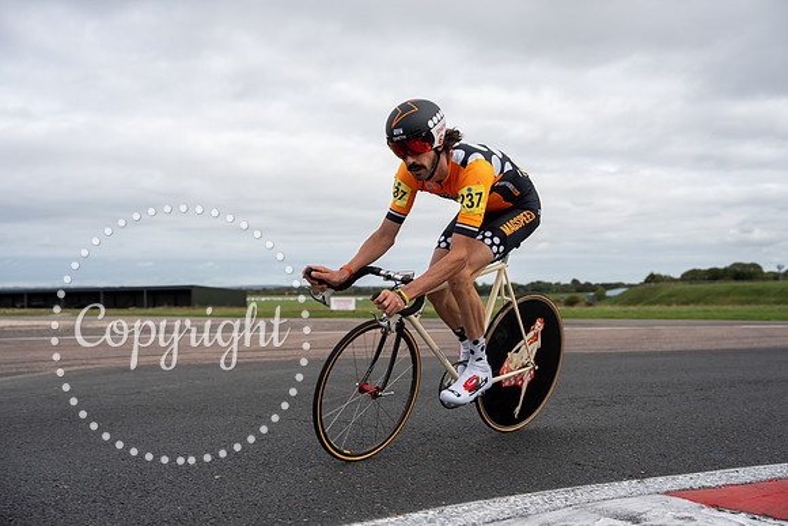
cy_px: 263
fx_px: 854
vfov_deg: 34.2
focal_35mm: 39
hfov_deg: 49.5
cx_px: 394
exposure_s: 1/1000
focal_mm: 39
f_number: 3.5
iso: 100
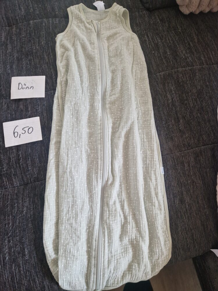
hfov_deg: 58.9
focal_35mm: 23
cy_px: 146
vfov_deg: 73.9
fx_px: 193
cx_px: 109
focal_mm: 5.4
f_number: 1.8
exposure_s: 1/50
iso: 640
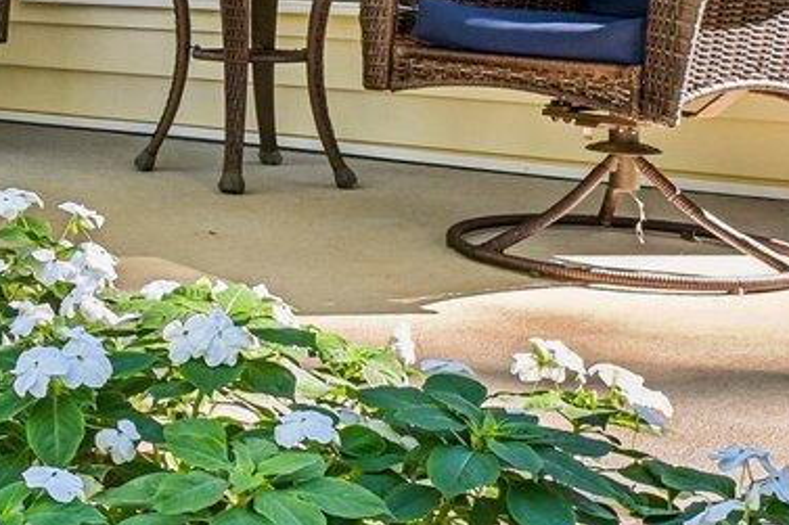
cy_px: -72
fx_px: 1665
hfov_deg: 23.8
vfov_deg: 17.3
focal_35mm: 76
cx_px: -207
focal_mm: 14
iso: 200
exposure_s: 1/15
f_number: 9
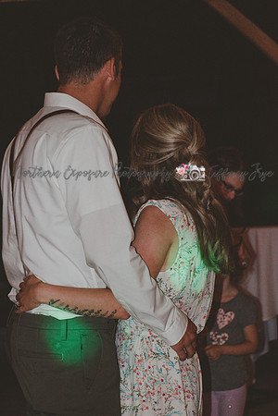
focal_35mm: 105
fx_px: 1216
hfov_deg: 13.0
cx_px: 139
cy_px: 208
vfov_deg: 19.5
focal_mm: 70
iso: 4500
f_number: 4.5
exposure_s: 1/60
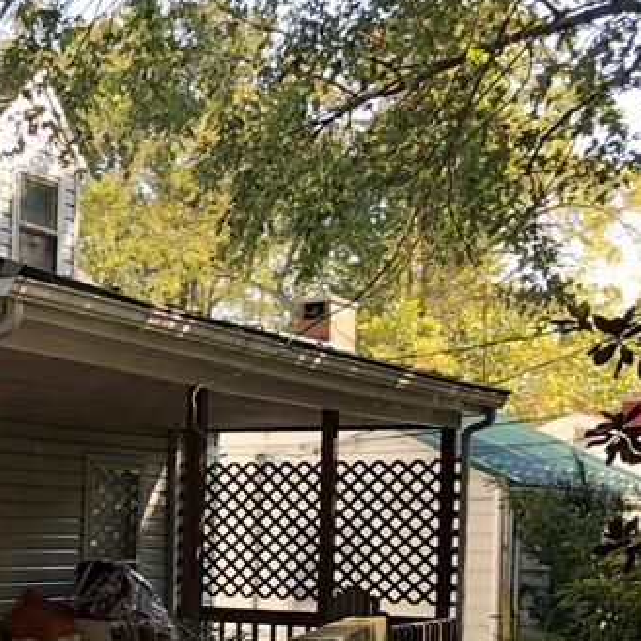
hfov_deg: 19.5
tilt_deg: -1.5
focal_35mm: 77
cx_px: -331
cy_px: 610
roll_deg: -0.7
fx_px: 1613
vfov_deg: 21.8
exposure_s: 1/120
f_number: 1.8
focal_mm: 4
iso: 32
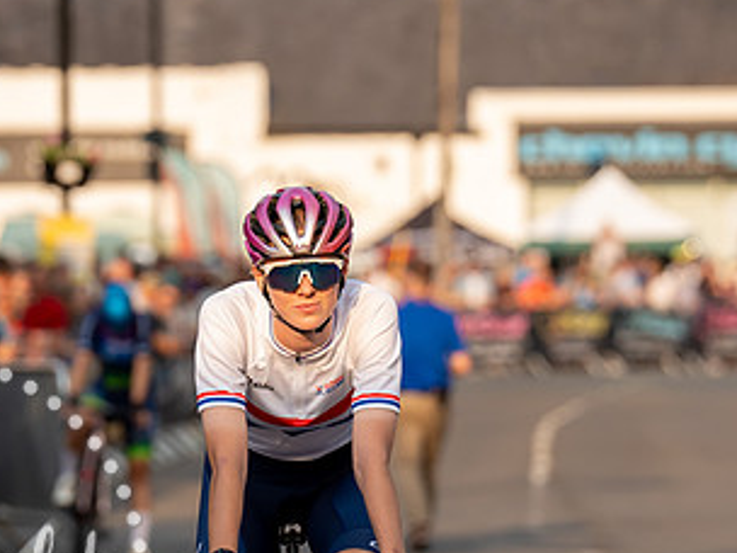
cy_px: 348
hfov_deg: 4.4
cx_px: 335
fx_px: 9602
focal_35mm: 451
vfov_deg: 3.3
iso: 500
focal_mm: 200
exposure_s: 1/1250
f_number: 4.5
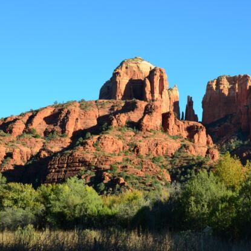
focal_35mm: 69
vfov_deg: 25.1
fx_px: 563
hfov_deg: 25.0
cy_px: 127
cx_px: 169
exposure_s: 1/80
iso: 200
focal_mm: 35
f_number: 14
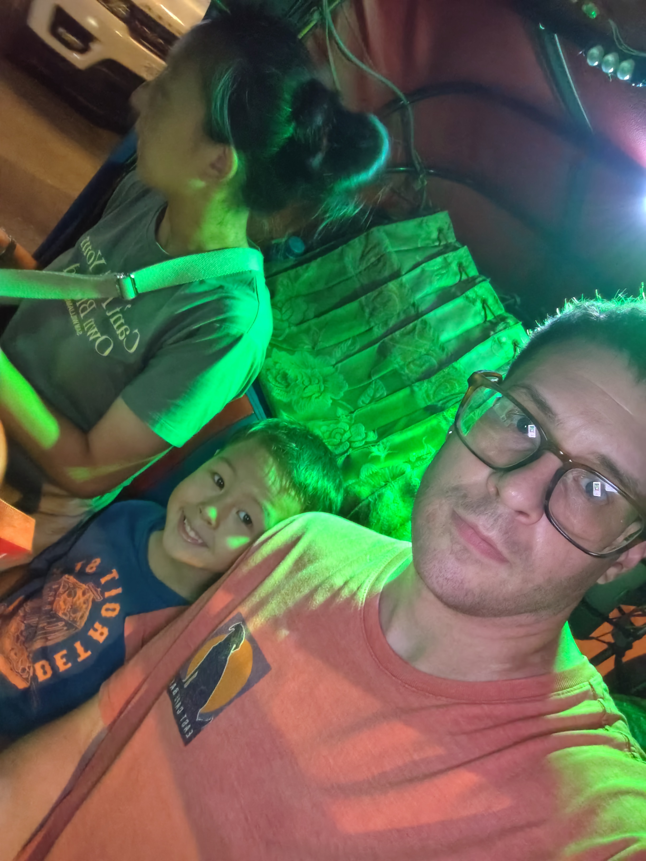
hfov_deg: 53.1
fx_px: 647
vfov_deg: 67.3
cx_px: 323
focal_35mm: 26
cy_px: 430
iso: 2400
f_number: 2
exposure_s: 1/24
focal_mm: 2.77
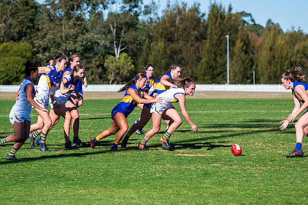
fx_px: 1626
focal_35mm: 190
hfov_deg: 10.8
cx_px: 154
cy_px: 102
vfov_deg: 7.2
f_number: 7.1
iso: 800
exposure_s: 1/2000
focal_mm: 190
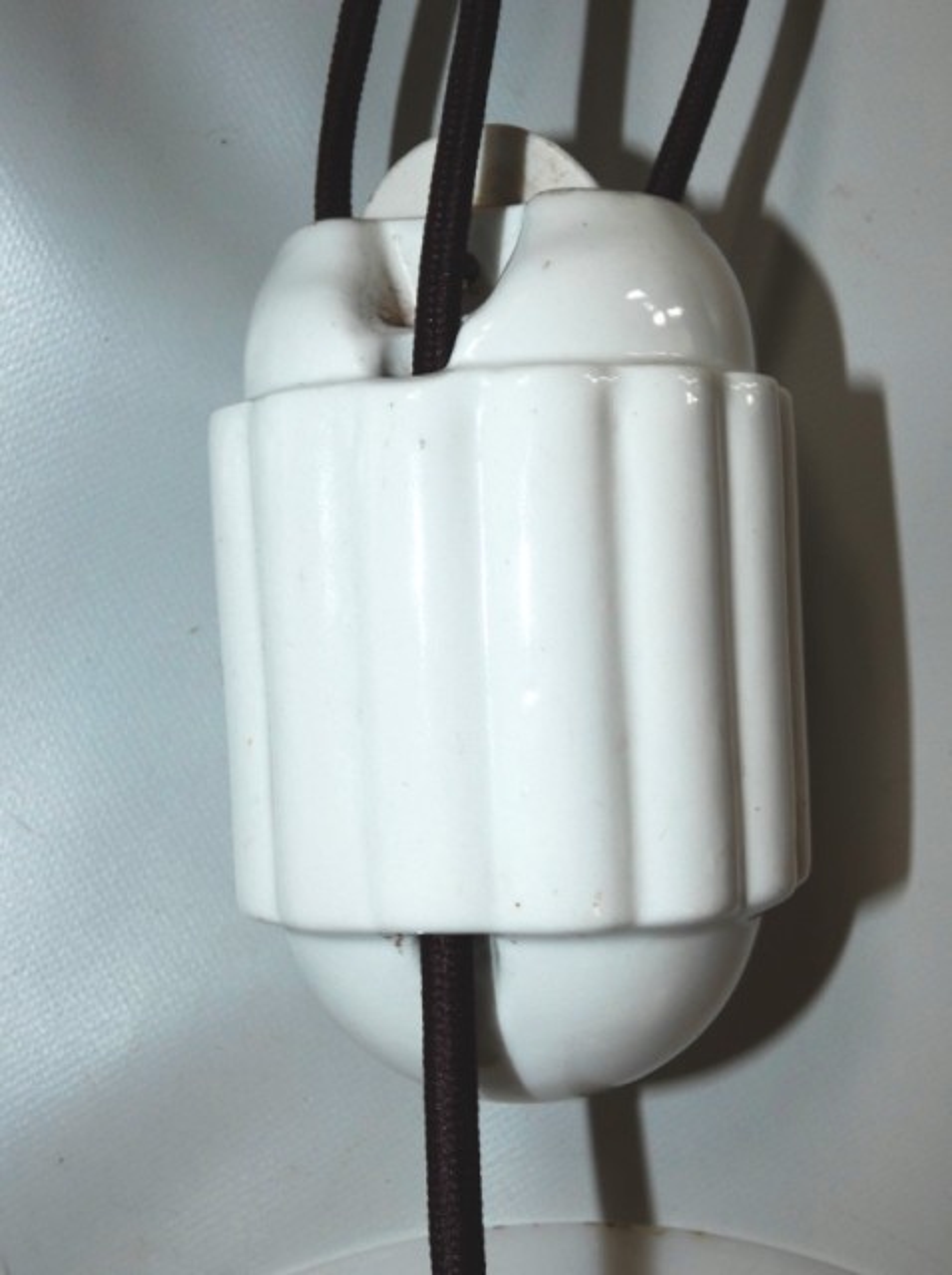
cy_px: 638
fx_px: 1397
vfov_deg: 49.0
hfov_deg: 37.6
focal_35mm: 38
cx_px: 476
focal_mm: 6.8
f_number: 3.5
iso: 100
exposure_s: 1/60
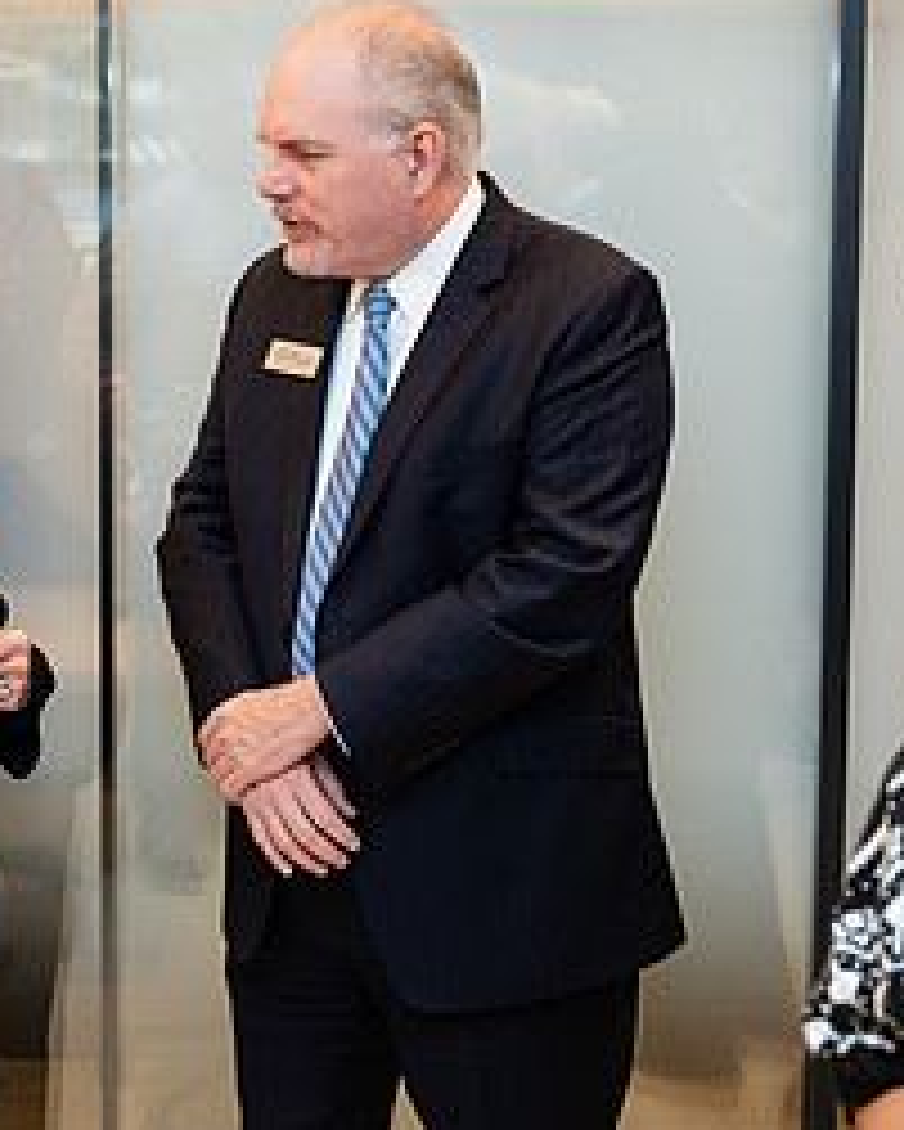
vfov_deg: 25.7
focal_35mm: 74
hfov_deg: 20.6
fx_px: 2473
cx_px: 252
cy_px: 466
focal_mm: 33.5
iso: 320
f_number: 3.2
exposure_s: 1/160
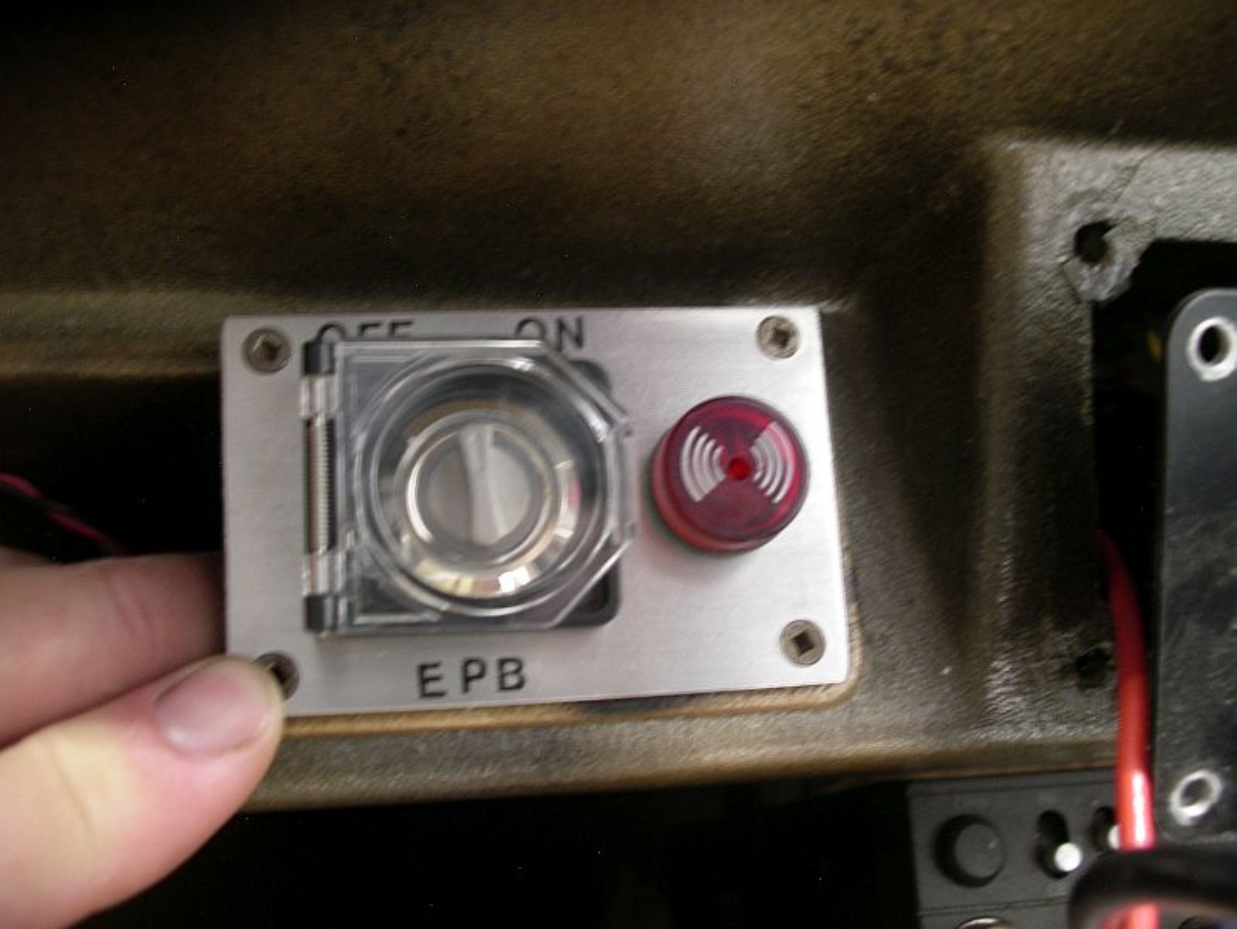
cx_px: 618
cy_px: 464
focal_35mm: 37
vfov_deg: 38.7
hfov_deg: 50.1
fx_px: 1323
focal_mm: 7.8
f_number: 2.8
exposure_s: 1/1.67
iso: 200
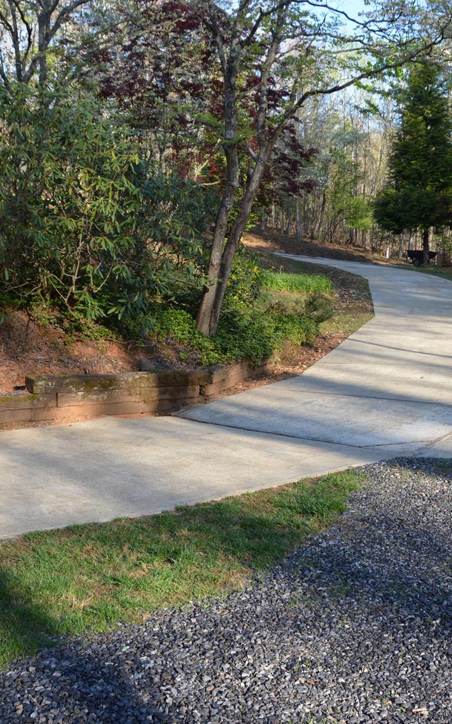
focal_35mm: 42
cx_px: 315
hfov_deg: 30.2
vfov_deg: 47.2
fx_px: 828
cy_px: 367
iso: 200
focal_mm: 18
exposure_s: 1/160
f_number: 6.3
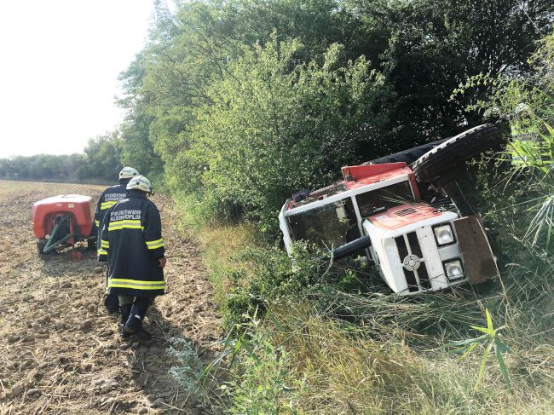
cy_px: 208
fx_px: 464
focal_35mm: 29
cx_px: 277
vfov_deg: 48.2
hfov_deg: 61.7
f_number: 2.2
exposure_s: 1/1148
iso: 25
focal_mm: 4.15
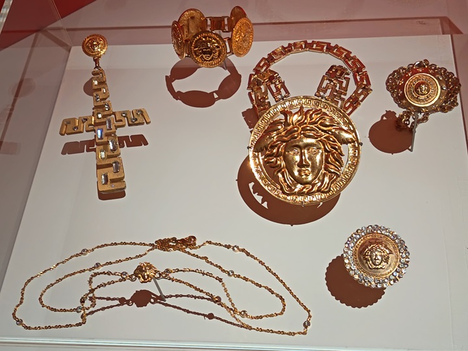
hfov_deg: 38.9
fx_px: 662
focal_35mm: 49
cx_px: 234
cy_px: 176
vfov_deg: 29.7
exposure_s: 1/33.3
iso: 1112
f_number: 1.75
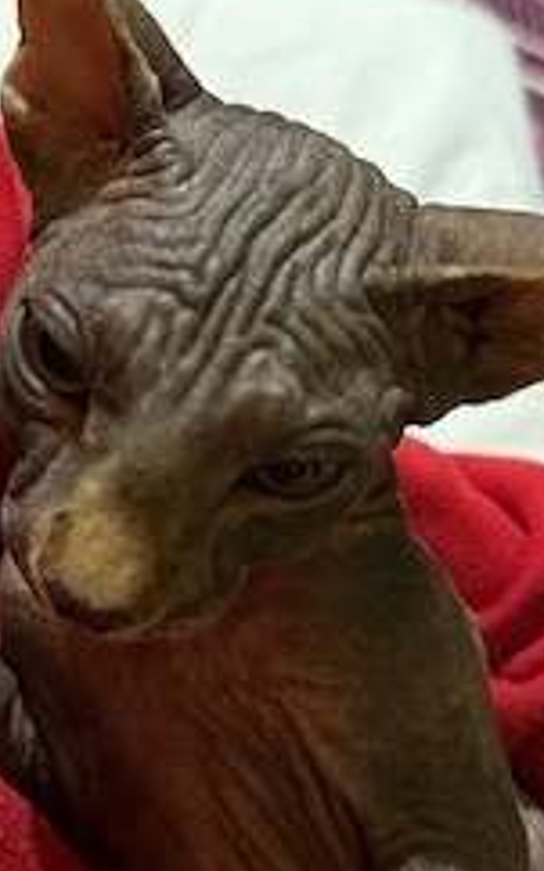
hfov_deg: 30.5
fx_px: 997
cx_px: 245
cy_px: 450
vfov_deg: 47.2
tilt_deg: -59.9
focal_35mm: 42
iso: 800
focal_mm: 6.76
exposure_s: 1/29
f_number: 1.78
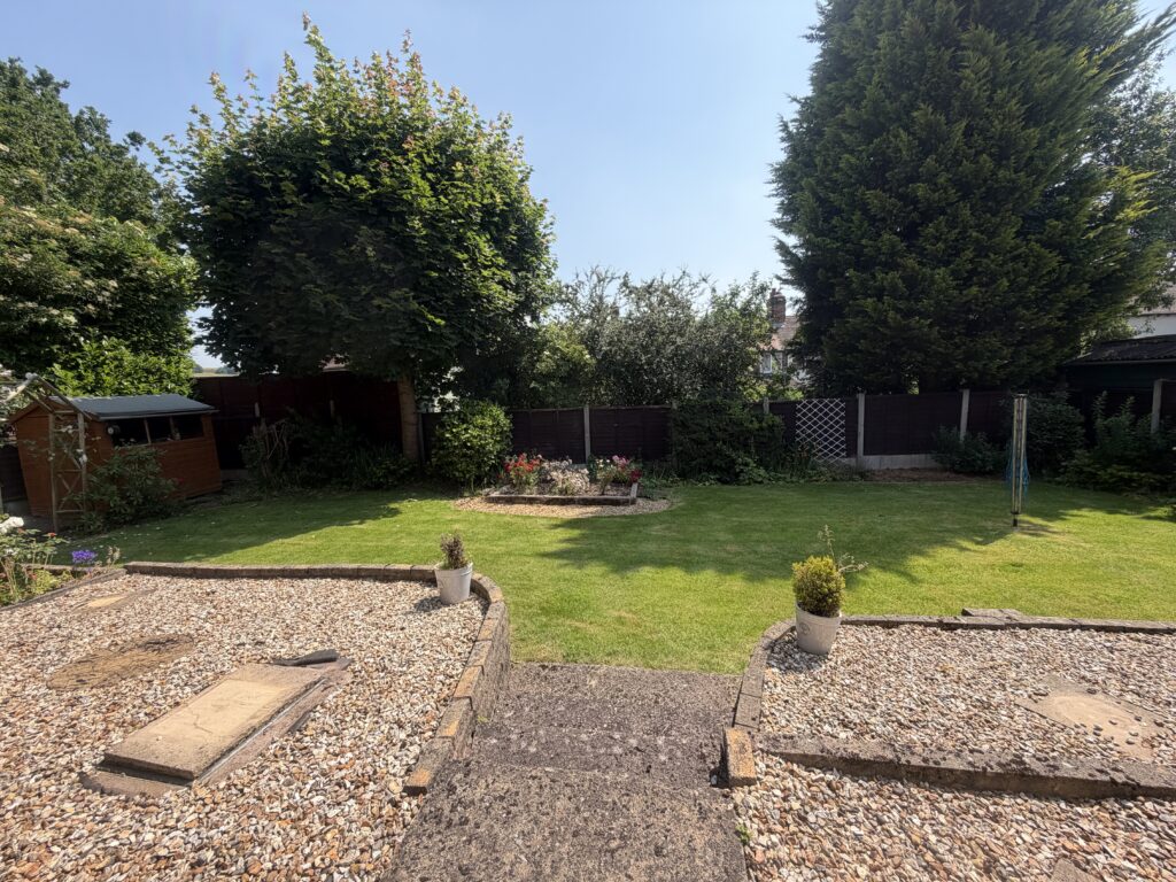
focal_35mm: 14
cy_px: 441
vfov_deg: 85.7
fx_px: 476
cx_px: 588
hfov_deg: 102.1
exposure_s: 1/770
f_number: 2.2
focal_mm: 2.22
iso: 40
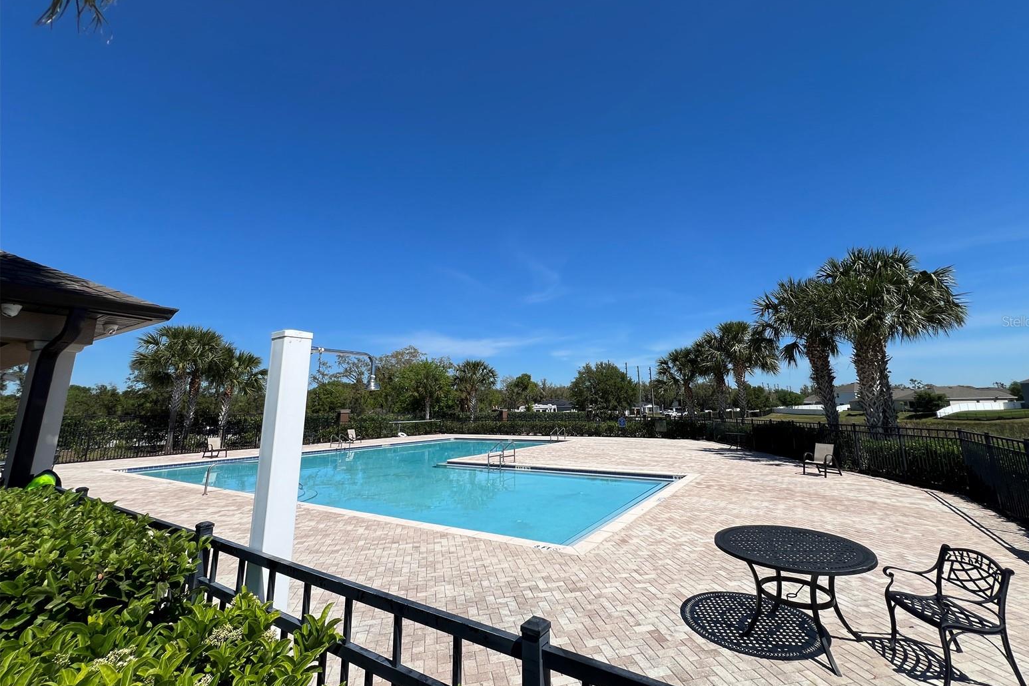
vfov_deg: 81.1
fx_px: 400
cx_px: 532
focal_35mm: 14
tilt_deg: +11.8
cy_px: 321
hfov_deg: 104.2
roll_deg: +0.6
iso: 32
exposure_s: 1/2137
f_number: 1.8
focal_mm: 1.57
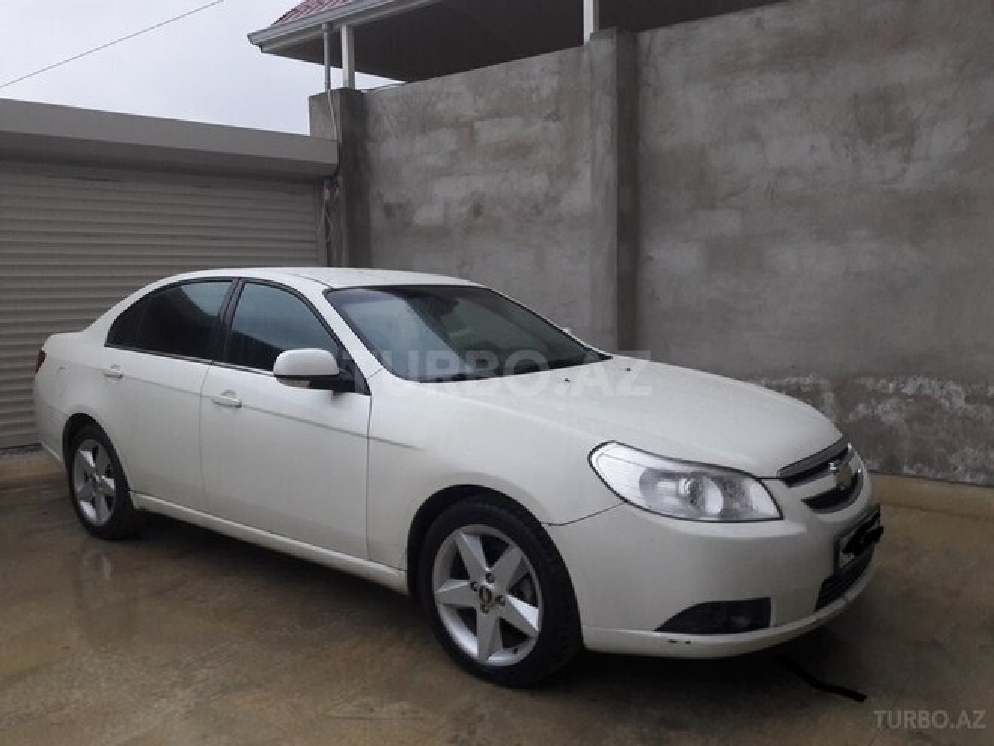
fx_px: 804
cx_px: 497
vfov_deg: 49.7
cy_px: 373
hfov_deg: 63.4
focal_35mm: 28
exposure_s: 1/33
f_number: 1.9
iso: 125
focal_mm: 3.7
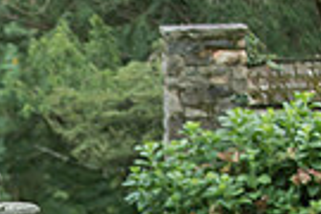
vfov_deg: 4.5
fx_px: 2684
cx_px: 5
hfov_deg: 6.8
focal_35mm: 301
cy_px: 455
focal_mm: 70
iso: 640
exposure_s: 1/200
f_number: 2.8
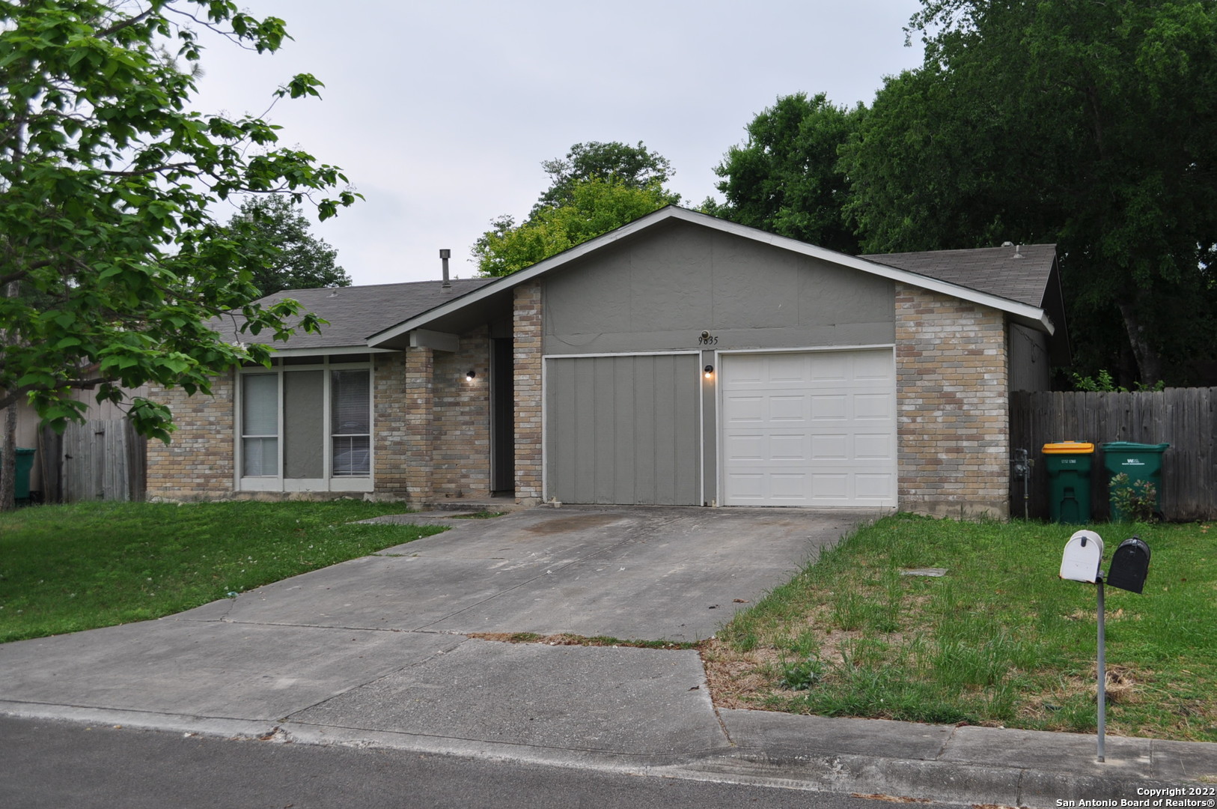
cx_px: 608
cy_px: 404
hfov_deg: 49.6
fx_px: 1317
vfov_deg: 34.1
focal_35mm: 39
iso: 200
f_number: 6.3
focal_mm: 26
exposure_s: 1/160
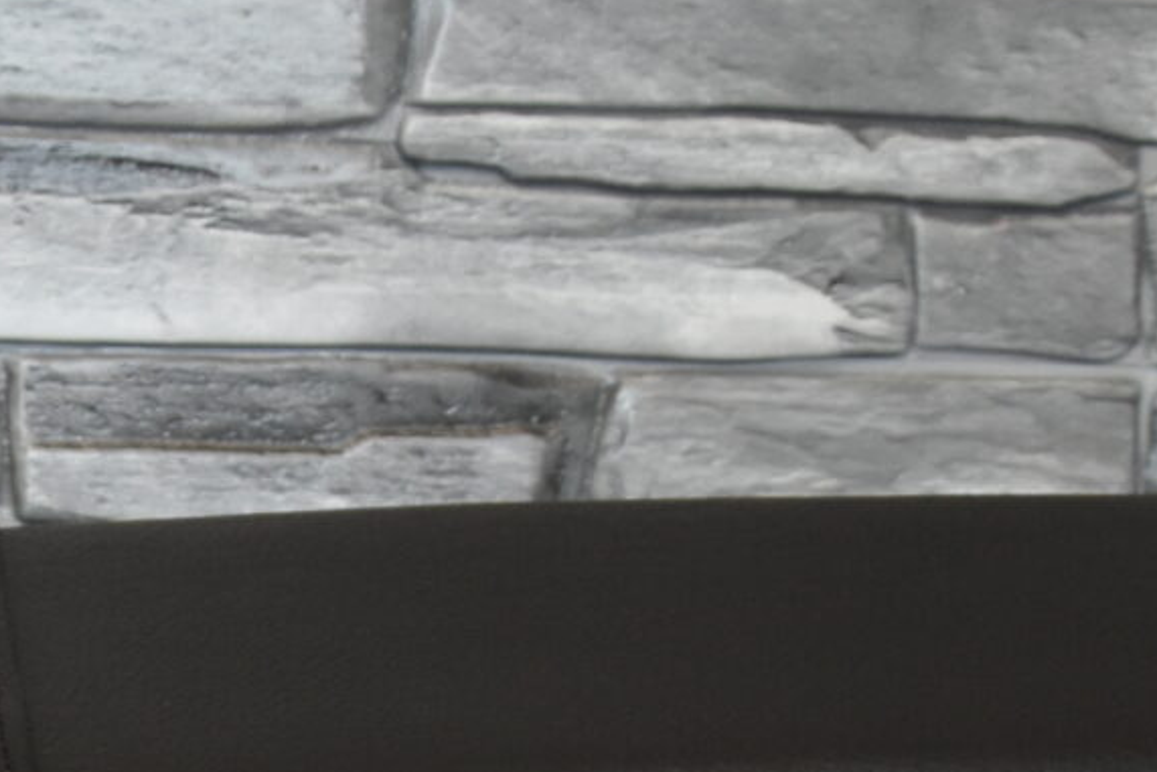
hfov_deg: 16.6
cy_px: 911
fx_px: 3890
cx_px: 10
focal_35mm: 121
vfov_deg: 11.1
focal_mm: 18
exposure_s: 1/100
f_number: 5
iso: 800
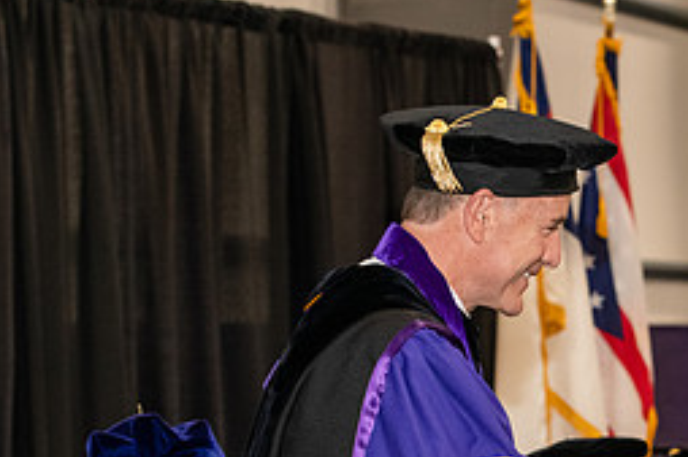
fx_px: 3056
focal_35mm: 160
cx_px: 645
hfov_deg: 12.7
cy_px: 461
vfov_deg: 8.5
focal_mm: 70
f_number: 5
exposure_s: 1/200
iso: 2500
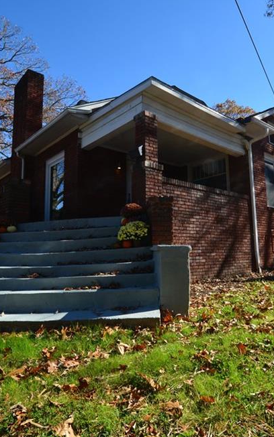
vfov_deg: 74.8
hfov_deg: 50.9
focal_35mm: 24
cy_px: 212
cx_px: 157
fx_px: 286
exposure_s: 1/250
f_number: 10
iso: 320
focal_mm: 10
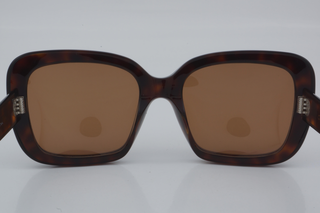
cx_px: 160
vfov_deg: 18.2
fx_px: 667
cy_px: 106
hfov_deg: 27.0
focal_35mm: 75
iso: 100
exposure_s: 1/4
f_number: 32
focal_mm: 50
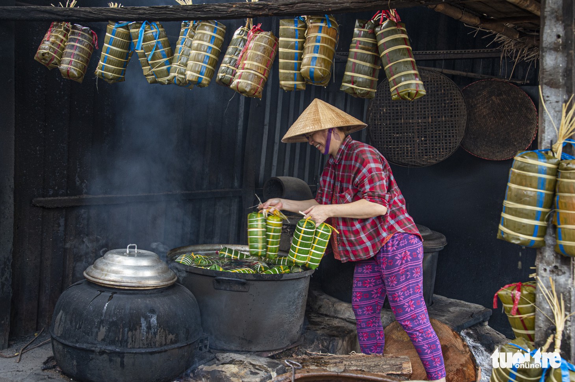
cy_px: 191
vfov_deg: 33.4
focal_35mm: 40
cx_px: 288
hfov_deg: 48.5
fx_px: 639
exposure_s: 1/60
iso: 1600
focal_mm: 40
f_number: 8
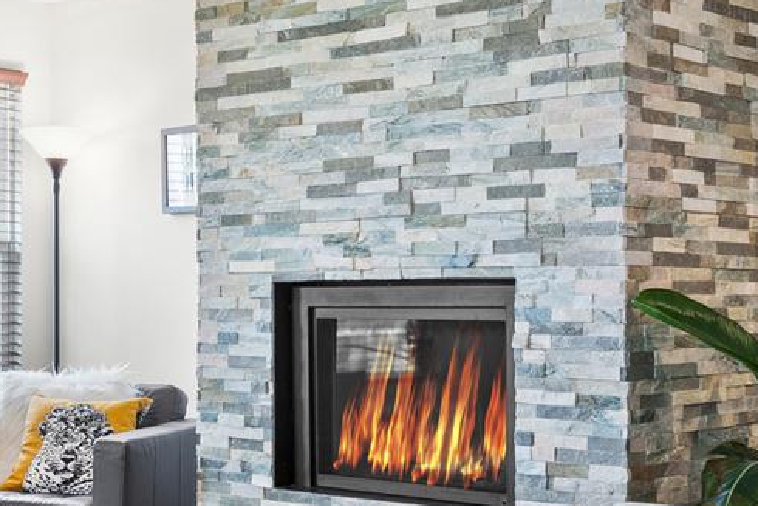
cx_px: 291
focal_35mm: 71
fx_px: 1495
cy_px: 340
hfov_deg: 28.4
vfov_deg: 19.1
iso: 320
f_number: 8
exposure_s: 1/3
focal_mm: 17
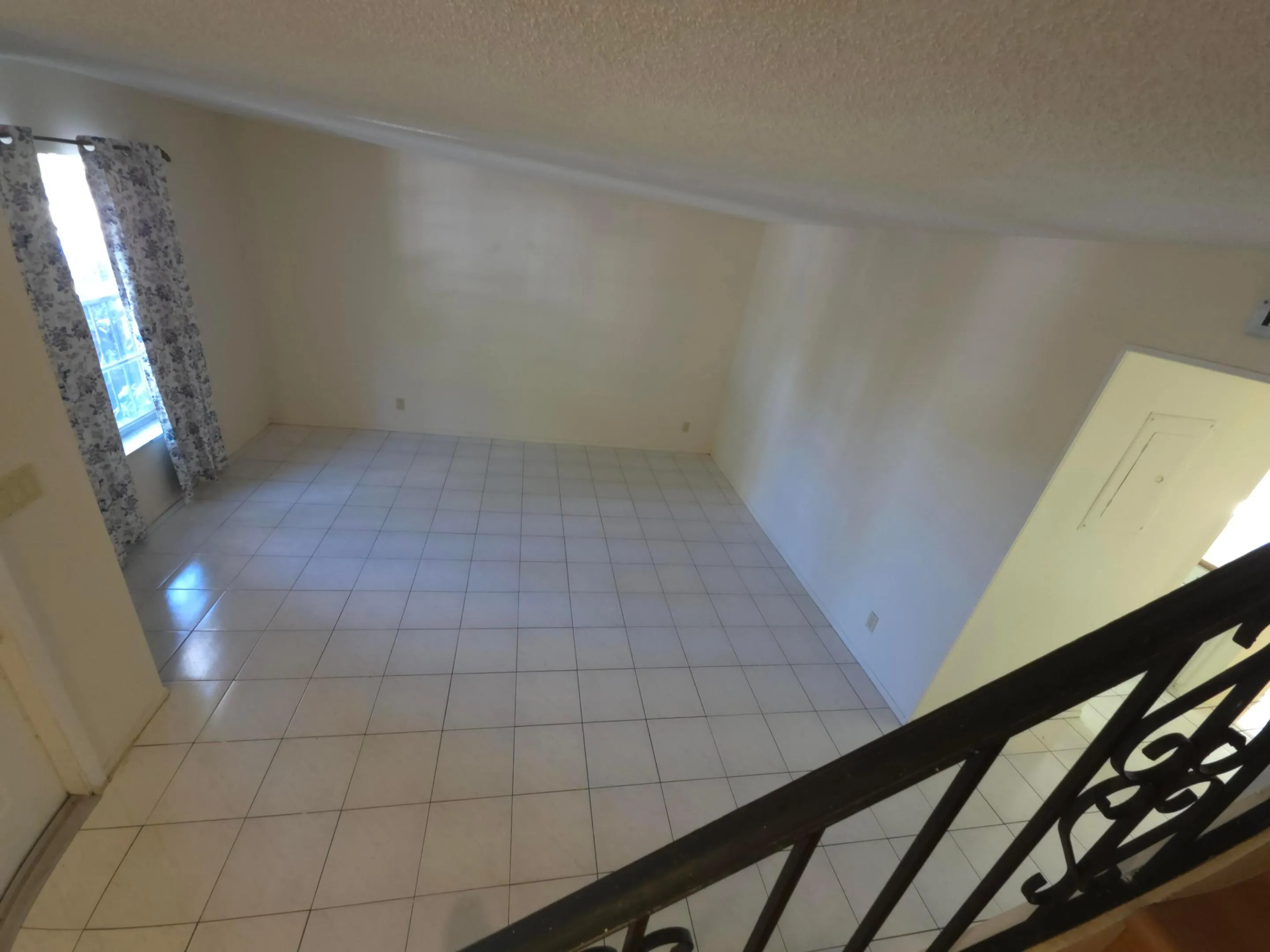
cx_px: 635
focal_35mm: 13
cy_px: 476
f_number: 1.9
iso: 200
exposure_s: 1/30
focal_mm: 2.2
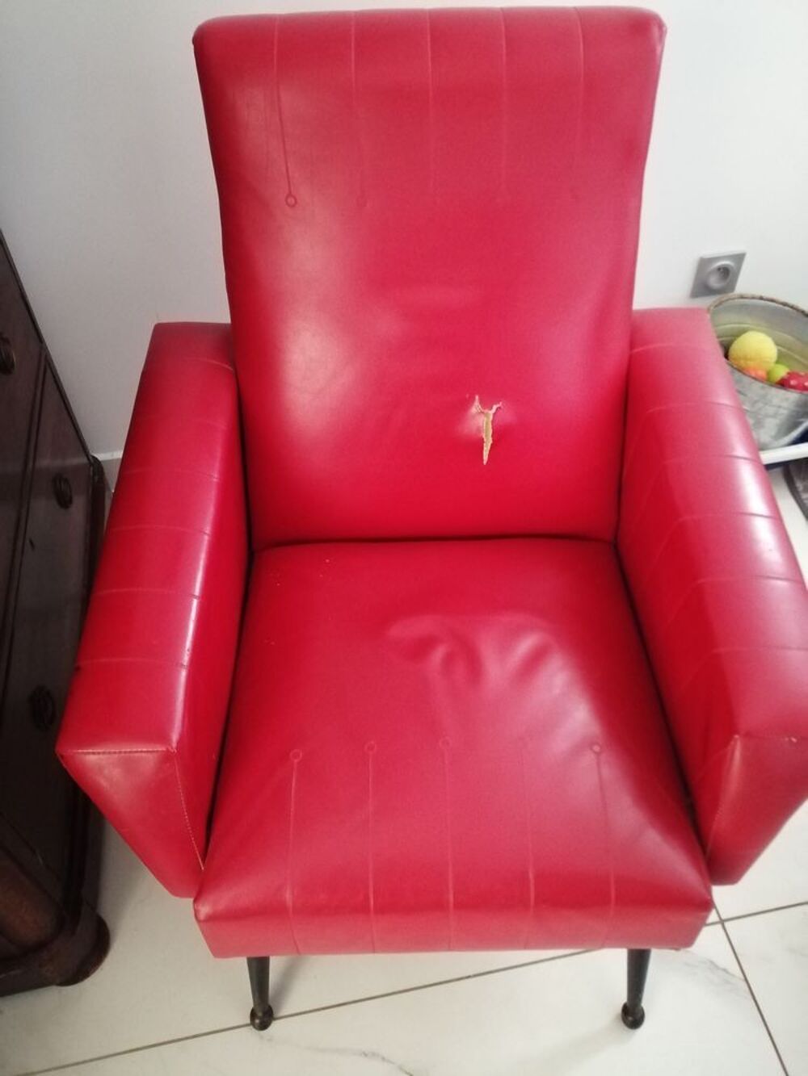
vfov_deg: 67.3
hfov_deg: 53.1
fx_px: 809
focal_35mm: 26
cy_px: 538
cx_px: 404
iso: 1000
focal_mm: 3.62
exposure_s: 1/12
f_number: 1.8
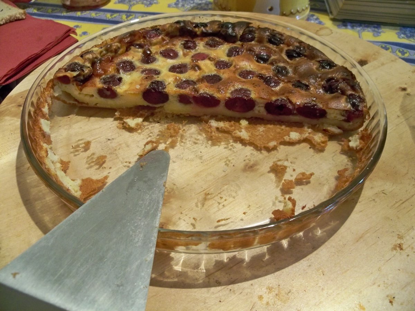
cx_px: 208
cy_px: 156
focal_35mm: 35
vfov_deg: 40.7
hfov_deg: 52.6
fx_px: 420
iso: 400
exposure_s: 1/8
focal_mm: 6.2
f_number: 3.5
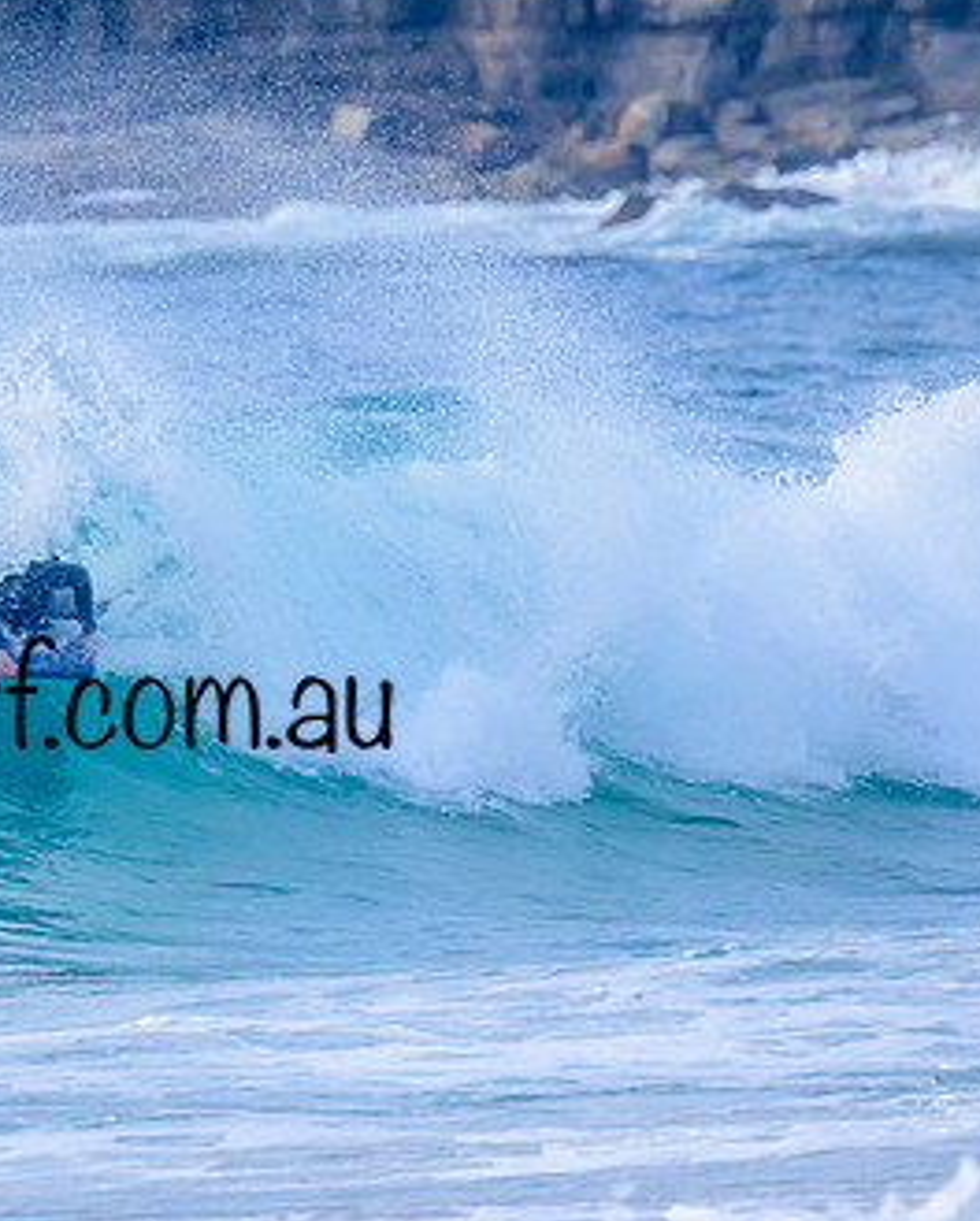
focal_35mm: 1322
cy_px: 662
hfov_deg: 1.2
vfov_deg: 1.5
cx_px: 0
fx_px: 47841
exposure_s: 1/2000
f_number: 11
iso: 2200
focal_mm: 800
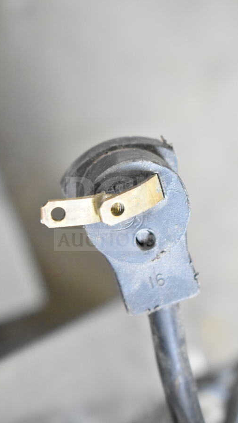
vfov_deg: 24.3
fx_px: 982
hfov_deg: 13.8
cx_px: 106
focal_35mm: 88
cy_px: 214
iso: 5600
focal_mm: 55
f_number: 5.6
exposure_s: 1/100
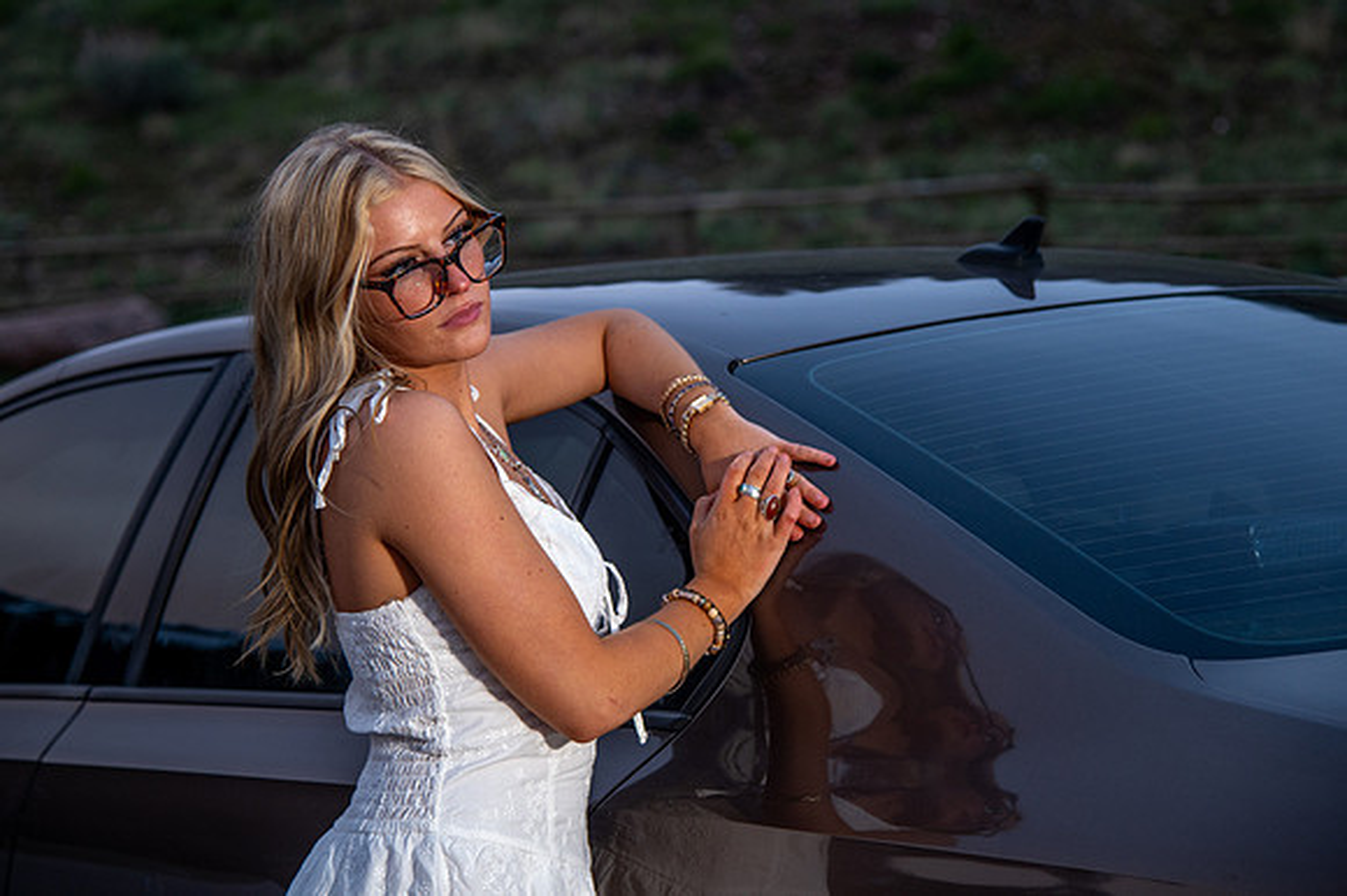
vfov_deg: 15.8
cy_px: 379
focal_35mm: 86
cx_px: 674
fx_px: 3234
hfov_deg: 23.5
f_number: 4
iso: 1600
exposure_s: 1/160
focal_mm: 75
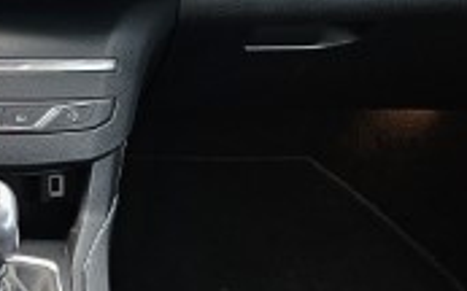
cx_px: -62
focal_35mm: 90
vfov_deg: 14.3
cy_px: 19
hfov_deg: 21.7
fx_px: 1145
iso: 125
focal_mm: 6.3
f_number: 1.7
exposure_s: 1/100
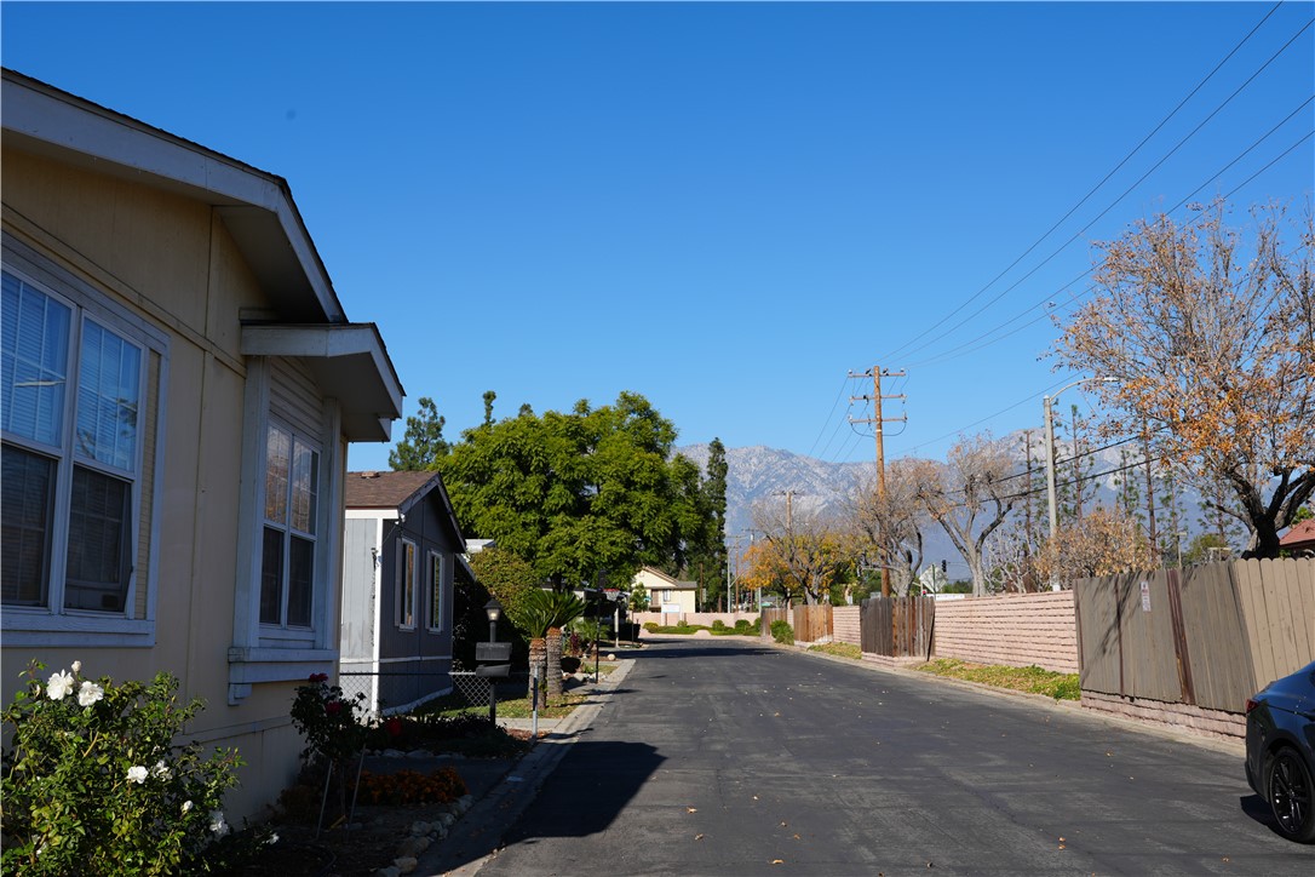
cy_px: 438
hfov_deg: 54.4
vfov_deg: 37.9
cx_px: 658
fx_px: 1278
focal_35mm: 35
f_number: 10
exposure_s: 1/200
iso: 100
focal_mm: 35
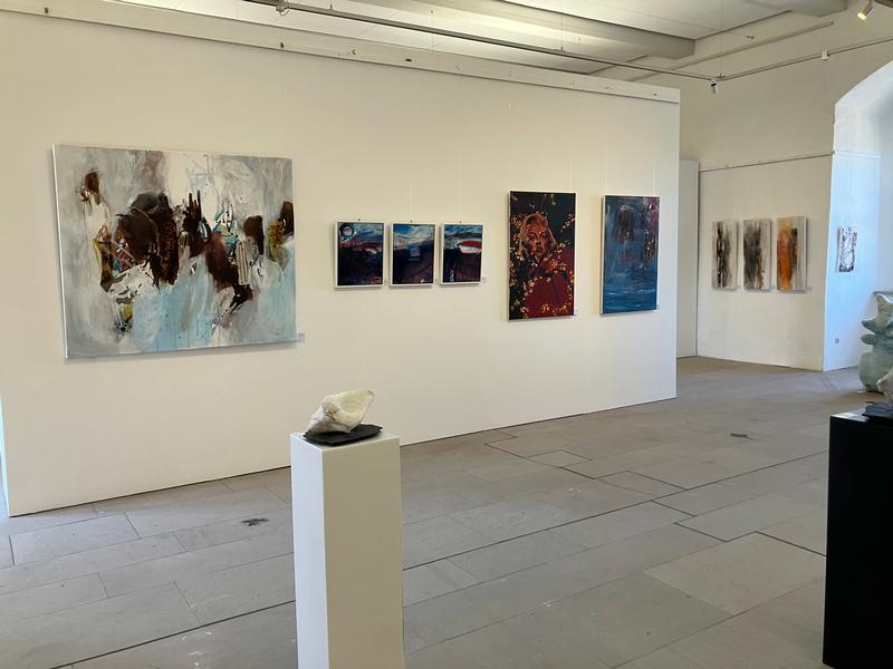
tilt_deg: -4.7
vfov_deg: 49.7
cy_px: 334
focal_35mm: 28
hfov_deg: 63.4
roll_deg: +1.2
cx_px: 446
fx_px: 722
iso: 50
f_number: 1.8
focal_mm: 3.99
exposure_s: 1/50
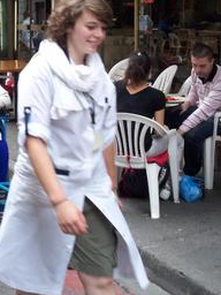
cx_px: 7
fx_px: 647
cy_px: 18
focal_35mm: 76
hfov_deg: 18.9
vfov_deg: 24.7
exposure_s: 1/80
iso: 64
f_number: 3.4
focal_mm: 7.9
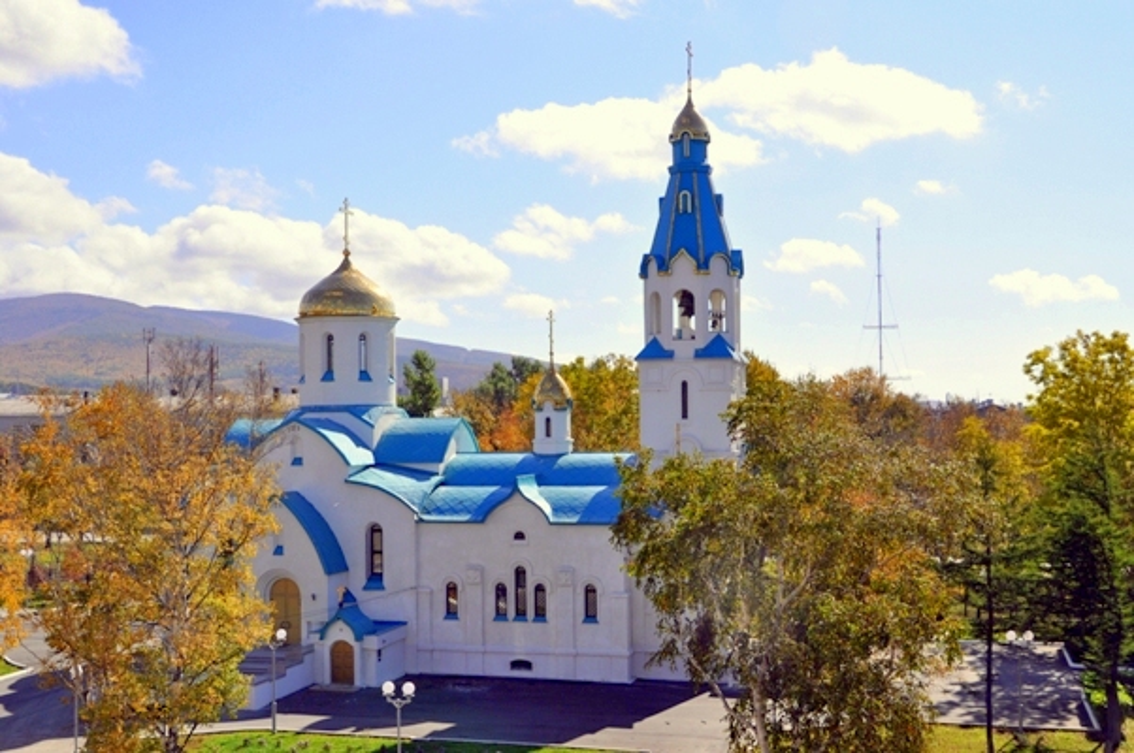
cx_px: 567
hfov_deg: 45.0
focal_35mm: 44
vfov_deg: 30.8
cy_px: 376
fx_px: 1369
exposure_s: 1/500
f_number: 11
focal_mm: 29
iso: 200
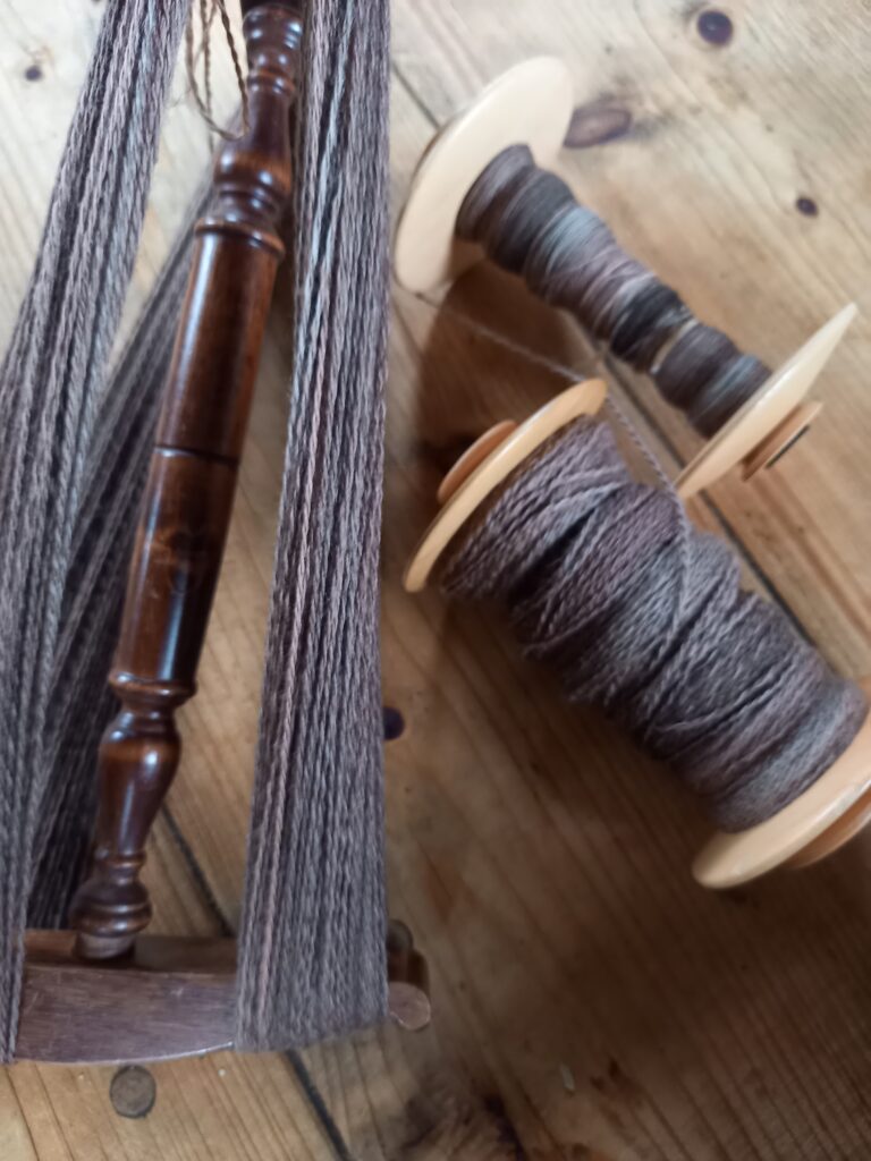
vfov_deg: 69.4
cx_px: 436
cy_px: 580
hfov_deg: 54.9
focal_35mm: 25
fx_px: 839
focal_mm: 4.65
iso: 400
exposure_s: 1/25
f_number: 1.8
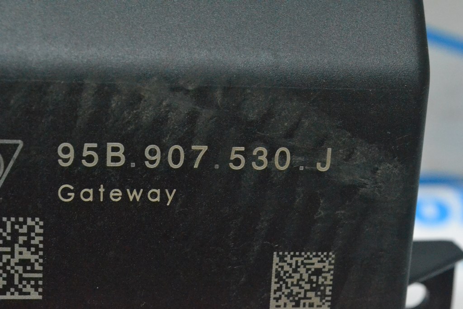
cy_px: 154
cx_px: 232
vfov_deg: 16.6
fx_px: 1061
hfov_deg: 24.6
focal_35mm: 82
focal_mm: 55
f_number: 10
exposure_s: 1/160
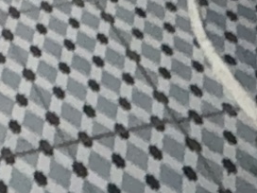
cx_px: -291
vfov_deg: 9.6
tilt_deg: -24.8
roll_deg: -2.7
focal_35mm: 99
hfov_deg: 15.1
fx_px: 735
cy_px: -458
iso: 500
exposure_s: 1/16
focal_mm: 2.22
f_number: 2.2
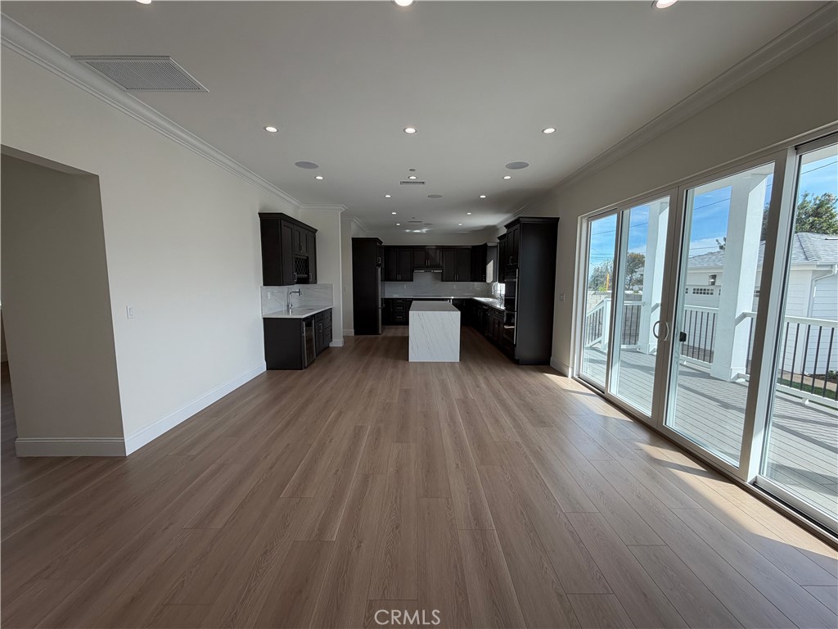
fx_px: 339
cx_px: 419
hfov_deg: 102.1
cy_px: 314
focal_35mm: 14
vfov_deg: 85.7
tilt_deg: -6.5
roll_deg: -0.3
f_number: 2.2
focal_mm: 2.22
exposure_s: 1/120
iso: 32
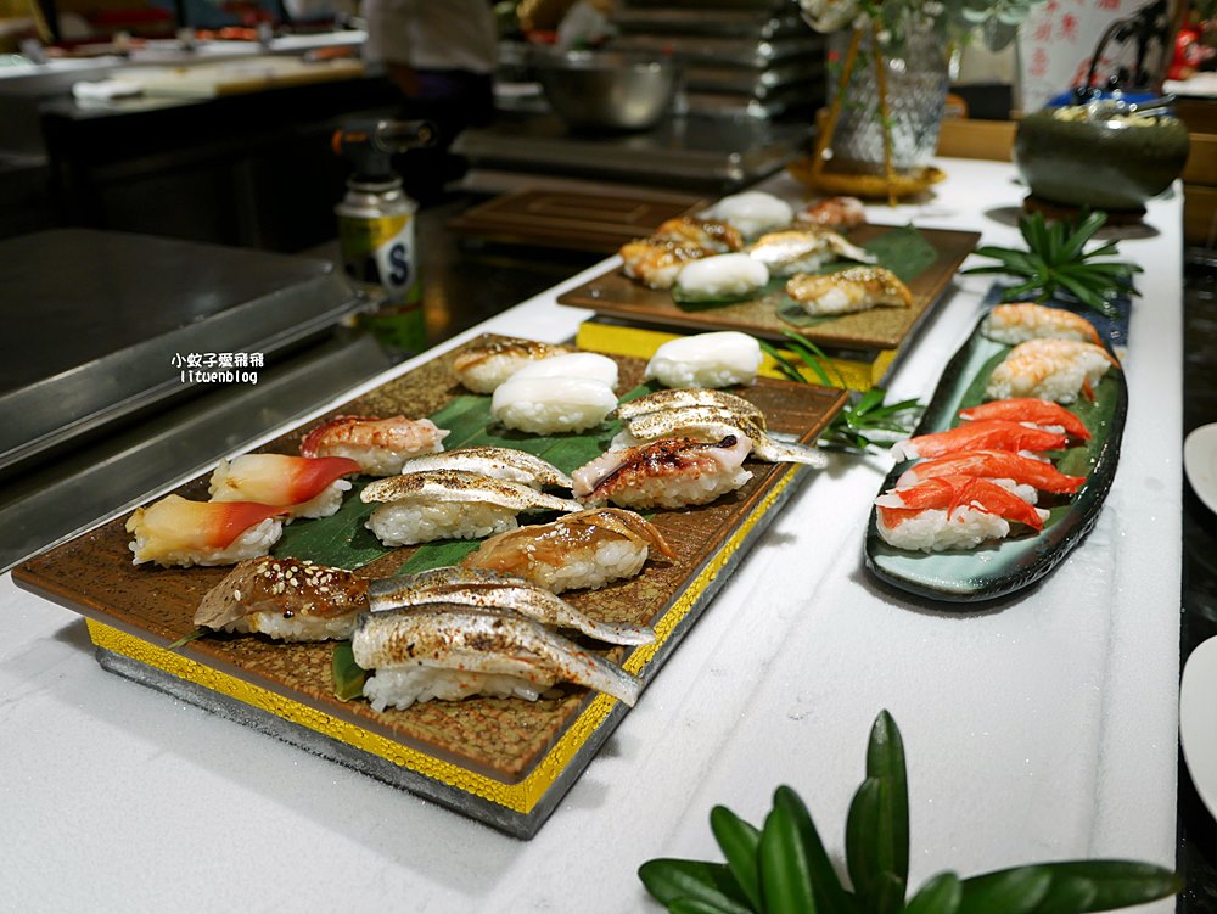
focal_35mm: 28
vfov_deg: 49.8
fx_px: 985
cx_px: 608
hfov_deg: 63.4
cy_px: 457
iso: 200
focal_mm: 14
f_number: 2.5
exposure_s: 1/125
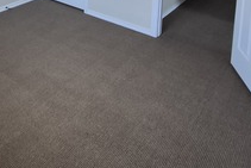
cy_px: -74
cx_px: 48
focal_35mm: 41
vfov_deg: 25.7
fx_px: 286
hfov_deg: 44.9
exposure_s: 1/60
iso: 125
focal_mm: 1.74
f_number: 2.2
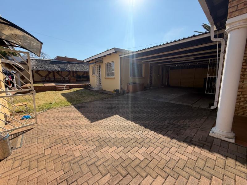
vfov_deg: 85.7
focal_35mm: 14
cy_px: 92
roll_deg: -1.4
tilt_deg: -4.3
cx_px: 124
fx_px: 100
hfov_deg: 102.1
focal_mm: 2.22
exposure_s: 1/830
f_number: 2.2
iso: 25
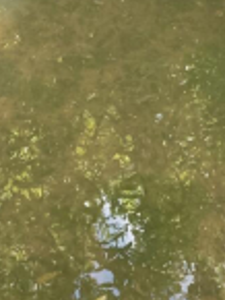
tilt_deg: -37.0
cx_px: 138
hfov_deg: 6.7
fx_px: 1912
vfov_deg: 8.9
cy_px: -13
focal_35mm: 221
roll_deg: -2.7
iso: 50
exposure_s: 1/205
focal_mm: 6.86
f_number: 1.78
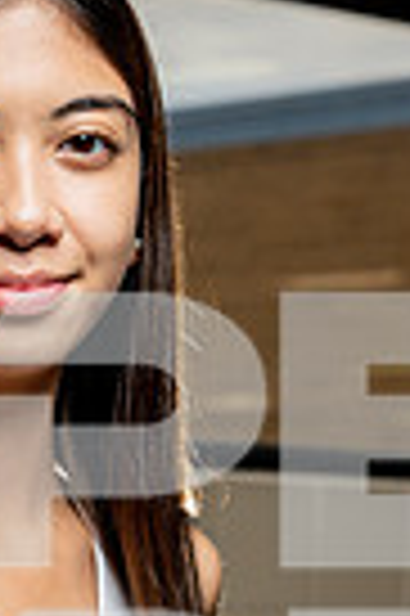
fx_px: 3100
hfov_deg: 7.5
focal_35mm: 181
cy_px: 751
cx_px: -77
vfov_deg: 11.1
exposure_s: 1/250
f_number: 5.6
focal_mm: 55
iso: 320
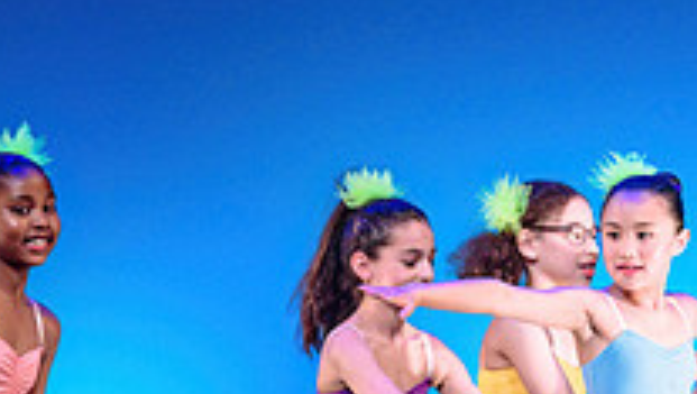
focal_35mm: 368
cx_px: 371
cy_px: 407
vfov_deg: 3.3
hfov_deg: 5.9
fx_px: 6809
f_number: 2.8
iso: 1600
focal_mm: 100
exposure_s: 1/250
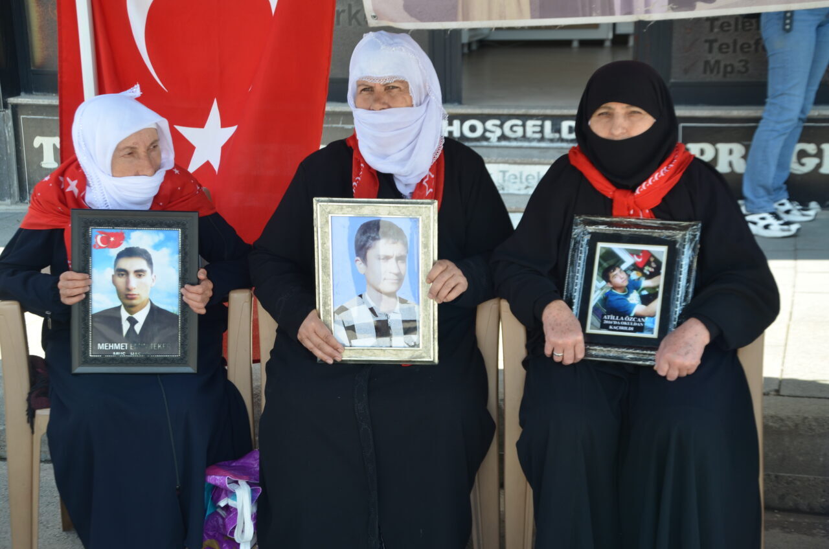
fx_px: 1448
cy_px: 274
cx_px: 414
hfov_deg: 32.0
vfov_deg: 21.5
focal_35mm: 63
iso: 200
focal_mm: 42
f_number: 6.3
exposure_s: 1/160
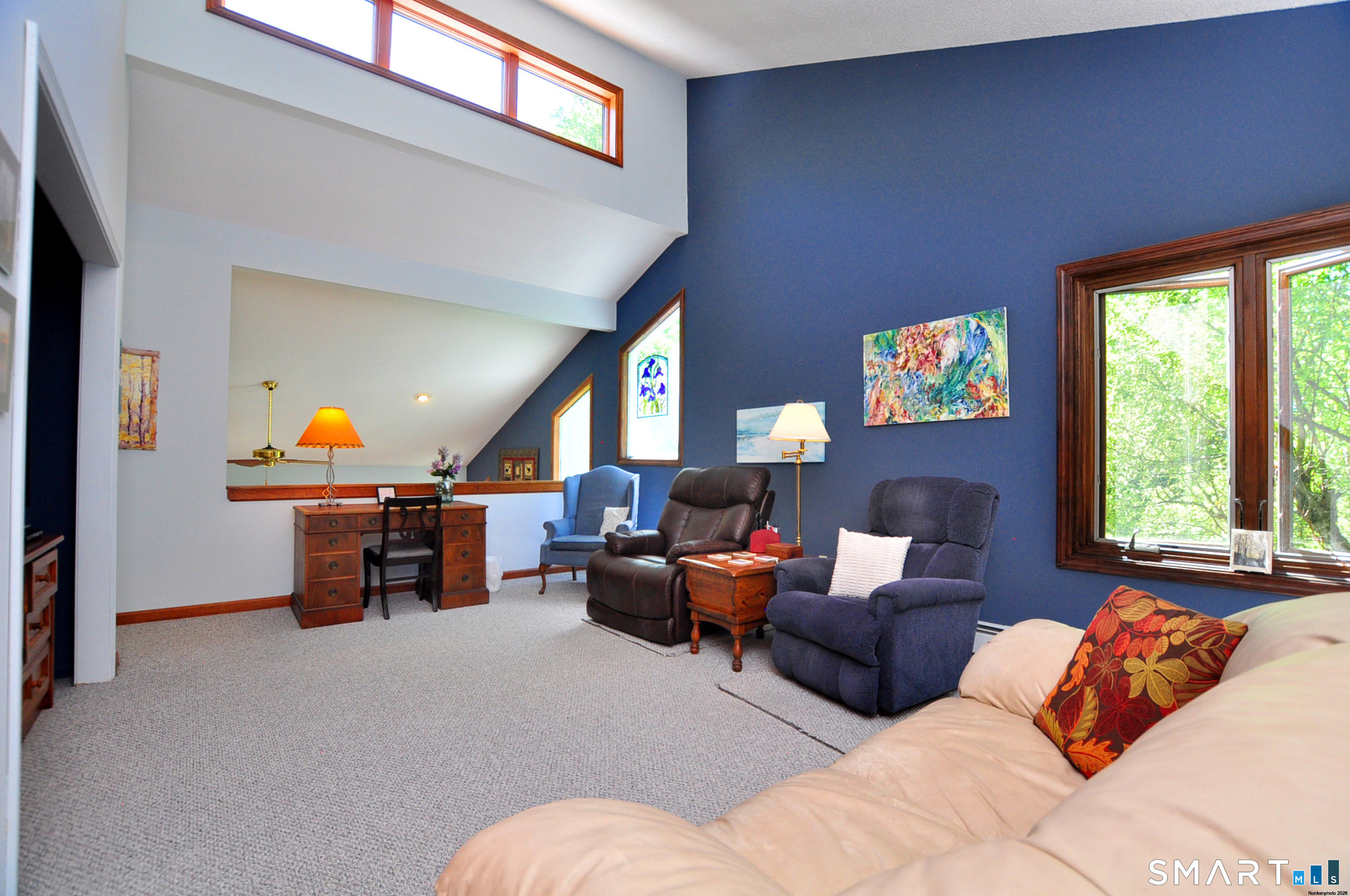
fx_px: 562
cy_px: 448
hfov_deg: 100.5
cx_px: 675
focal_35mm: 15
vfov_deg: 77.2
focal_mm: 10
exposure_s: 1/100
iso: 640
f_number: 5
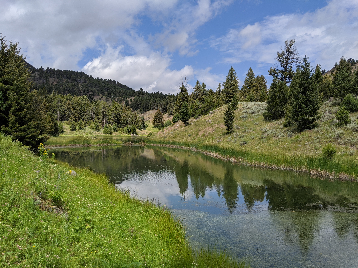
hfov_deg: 65.3
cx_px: 179
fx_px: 279
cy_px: 134
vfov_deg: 51.4
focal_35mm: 27
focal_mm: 4.44
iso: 60
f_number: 1.8
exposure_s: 1/3906
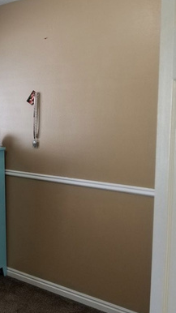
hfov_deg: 22.7
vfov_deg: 43.7
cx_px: -51
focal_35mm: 47
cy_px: 147
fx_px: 390
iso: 100
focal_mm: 4.3
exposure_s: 1/60
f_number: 1.7
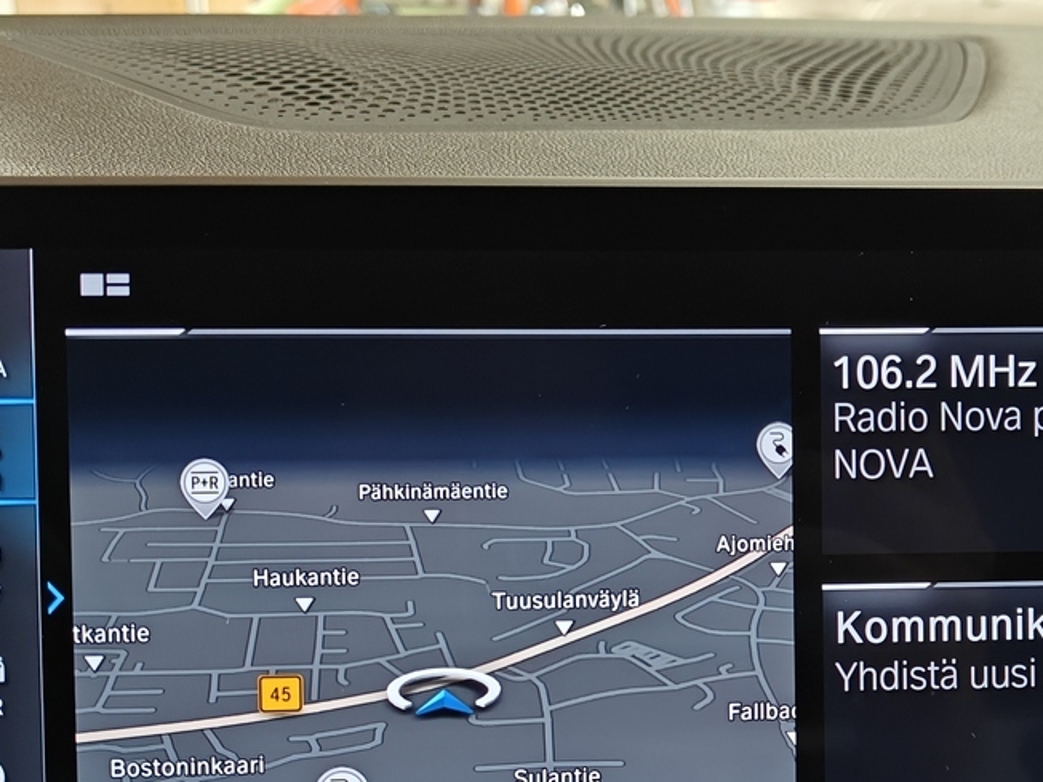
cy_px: 547
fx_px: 1597
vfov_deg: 27.3
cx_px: 707
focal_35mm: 53
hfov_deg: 35.8
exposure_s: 1/50
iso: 160
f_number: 1.8
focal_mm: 5.59
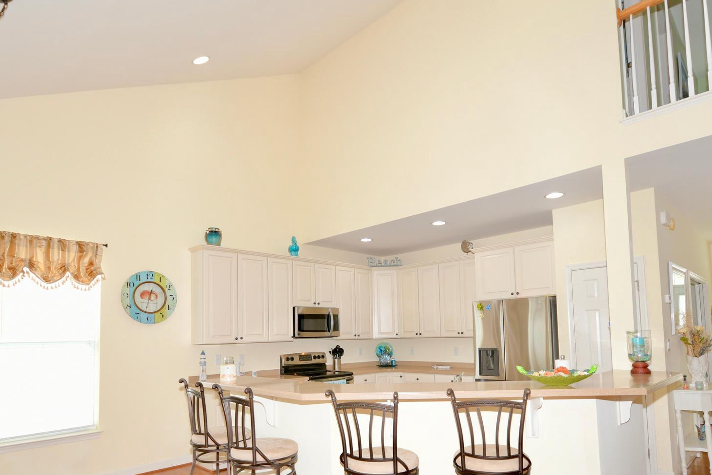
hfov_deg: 81.2
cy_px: 305
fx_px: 415
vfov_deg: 58.5
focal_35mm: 21
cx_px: 367
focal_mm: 10
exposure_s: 1/60
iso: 250
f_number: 5
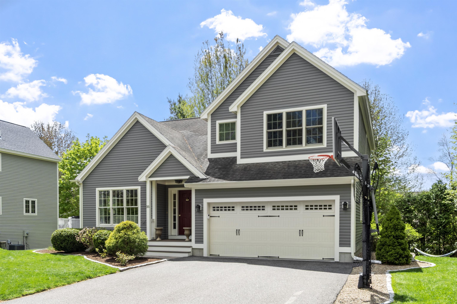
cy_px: 152
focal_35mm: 30
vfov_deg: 43.6
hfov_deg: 61.9
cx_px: 228
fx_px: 381
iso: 100
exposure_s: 1/160
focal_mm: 20
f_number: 8
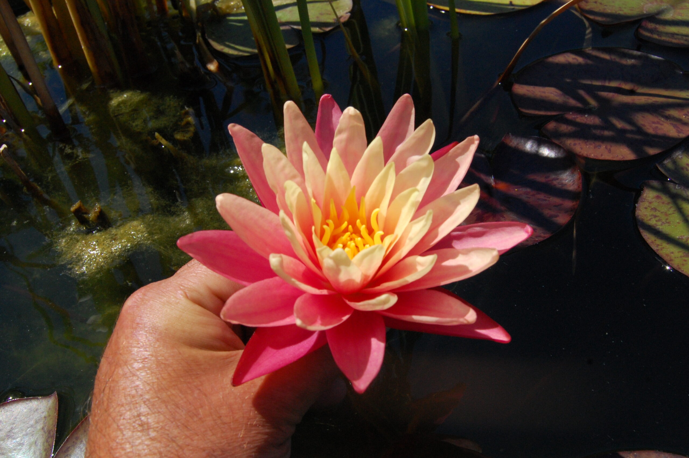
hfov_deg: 49.6
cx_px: 344
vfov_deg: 34.1
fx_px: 746
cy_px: 229
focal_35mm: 39
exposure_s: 1/800
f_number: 16
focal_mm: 26
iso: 800
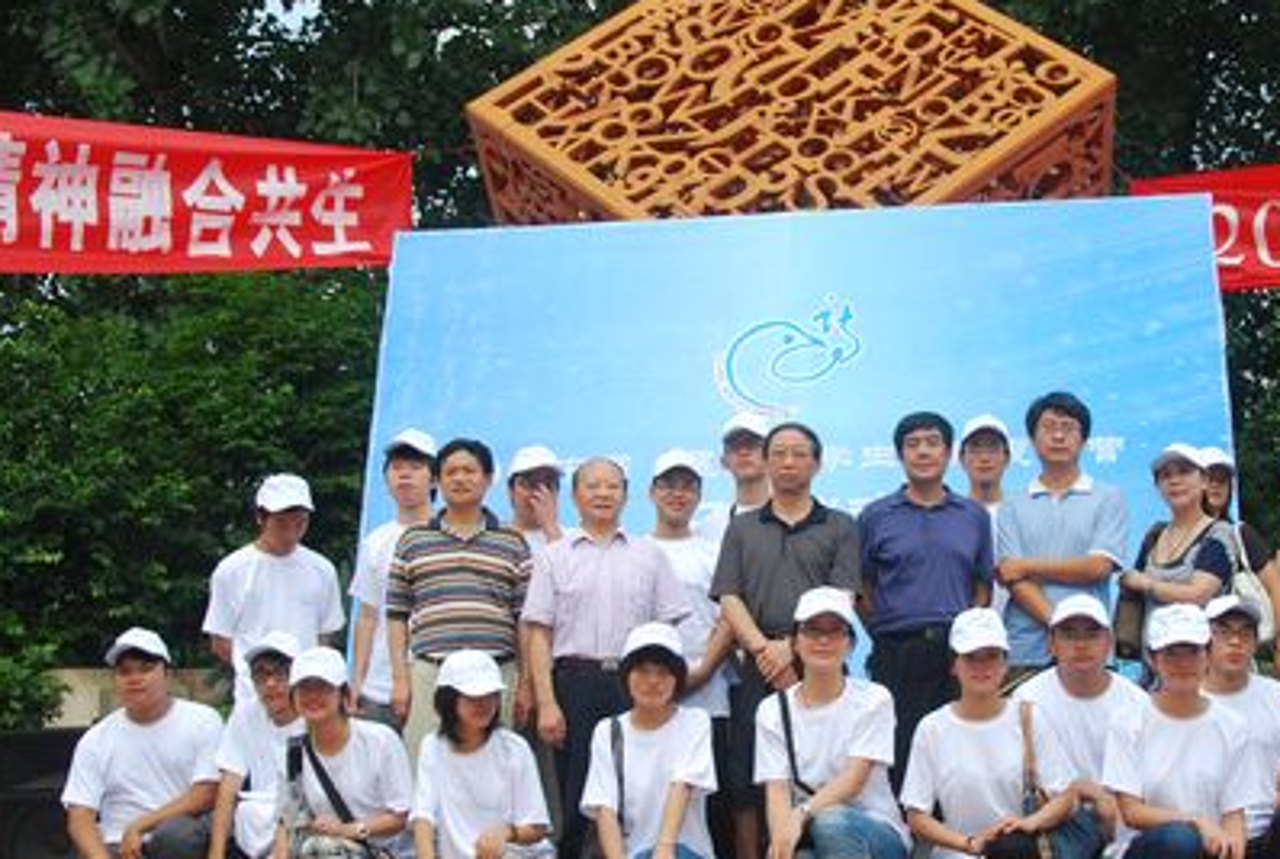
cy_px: 523
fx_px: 1946
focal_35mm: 55
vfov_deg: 24.8
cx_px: 791
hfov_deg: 36.2
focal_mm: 29
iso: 200
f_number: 10
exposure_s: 1/200
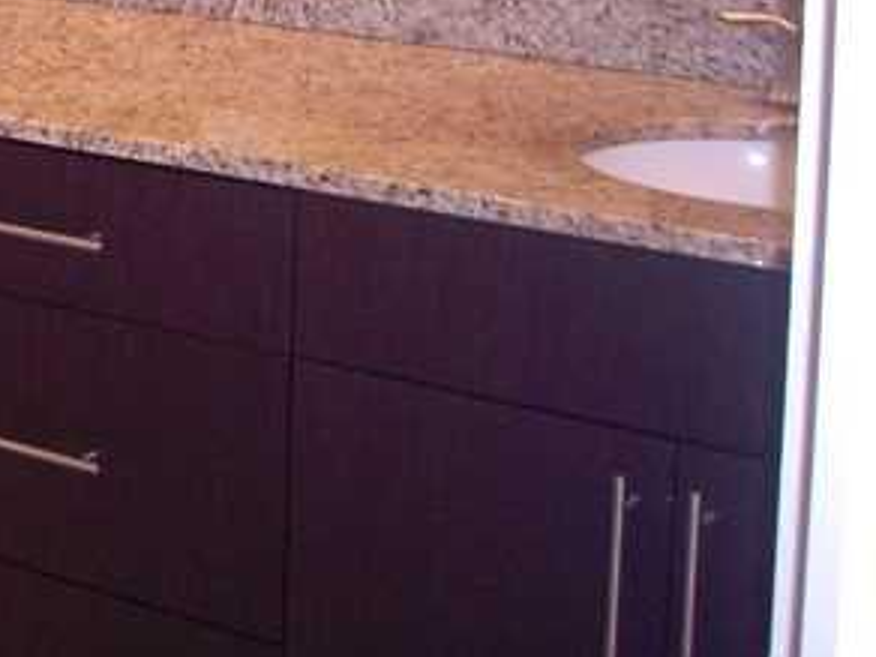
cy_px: -63
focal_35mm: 104
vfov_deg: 13.9
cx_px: -318
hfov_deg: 17.5
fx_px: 2632
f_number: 2.7
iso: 200
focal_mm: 6.2
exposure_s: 1/40
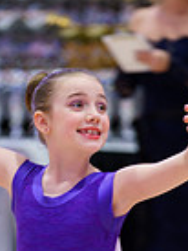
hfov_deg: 3.0
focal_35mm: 493
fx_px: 3564
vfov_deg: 4.0
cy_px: 366
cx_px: 46
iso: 1000
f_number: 2.8
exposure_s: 1/160
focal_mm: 156
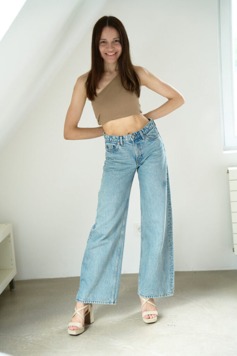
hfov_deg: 20.0
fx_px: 671
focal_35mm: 68
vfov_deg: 29.7
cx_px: 118
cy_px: 178
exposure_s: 1/320
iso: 500
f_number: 2.8
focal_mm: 68
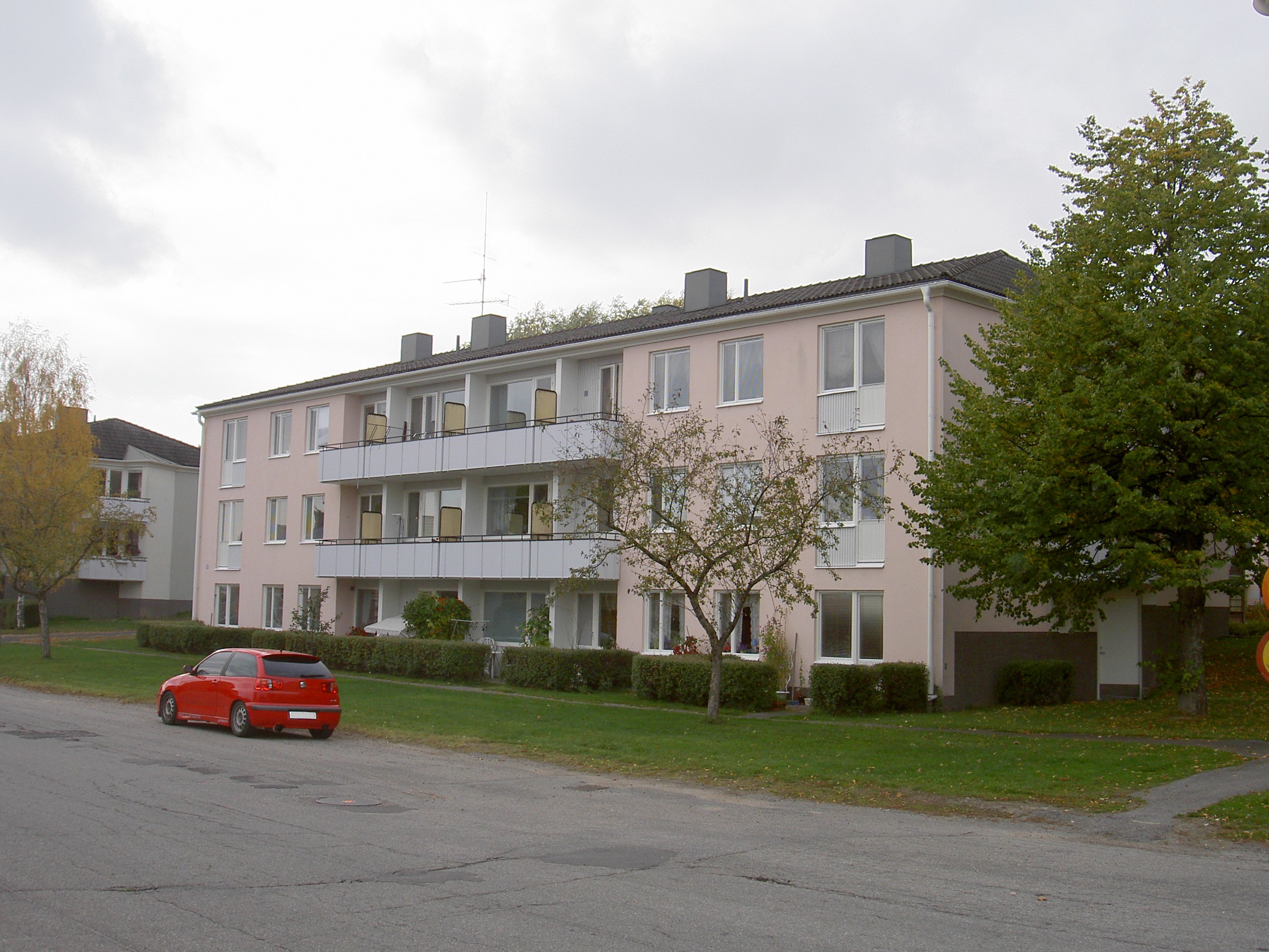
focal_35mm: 39
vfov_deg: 36.8
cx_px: 634
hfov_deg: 47.9
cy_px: 476
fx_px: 1430
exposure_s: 1/250
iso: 100
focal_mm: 8
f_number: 4.7
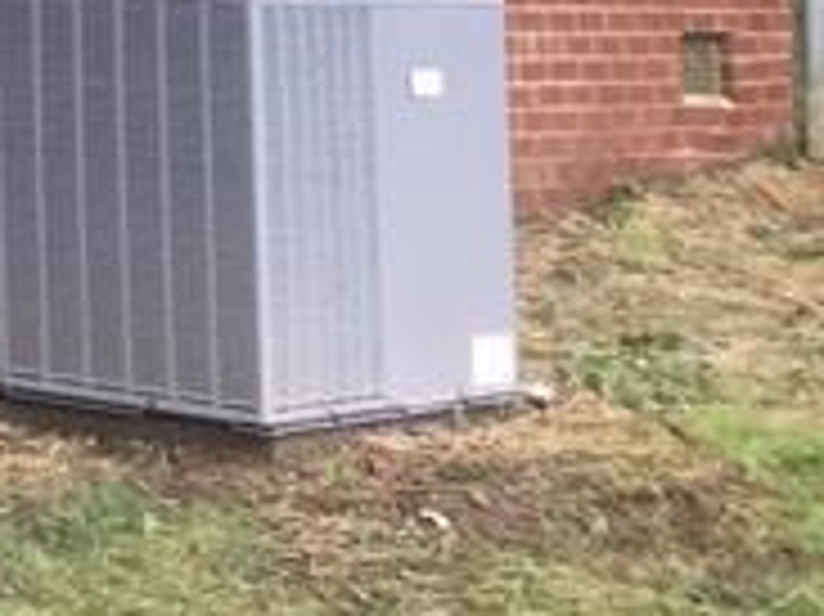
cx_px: -1477
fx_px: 3854
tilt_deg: +9.8
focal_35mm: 162
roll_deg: -3.9
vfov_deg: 8.3
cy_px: -958
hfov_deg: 9.9
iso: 50
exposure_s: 1/120
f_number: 2.2
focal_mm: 4.15
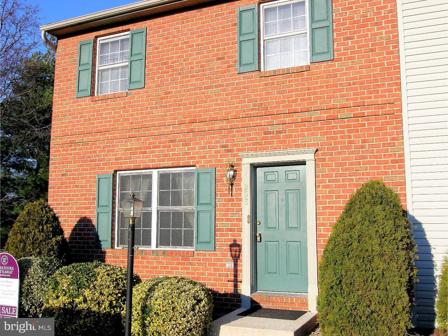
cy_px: 168
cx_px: 224
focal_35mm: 37
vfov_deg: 38.7
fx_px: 479
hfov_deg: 50.1
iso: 50
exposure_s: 1/164
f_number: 6.1
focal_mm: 9.3
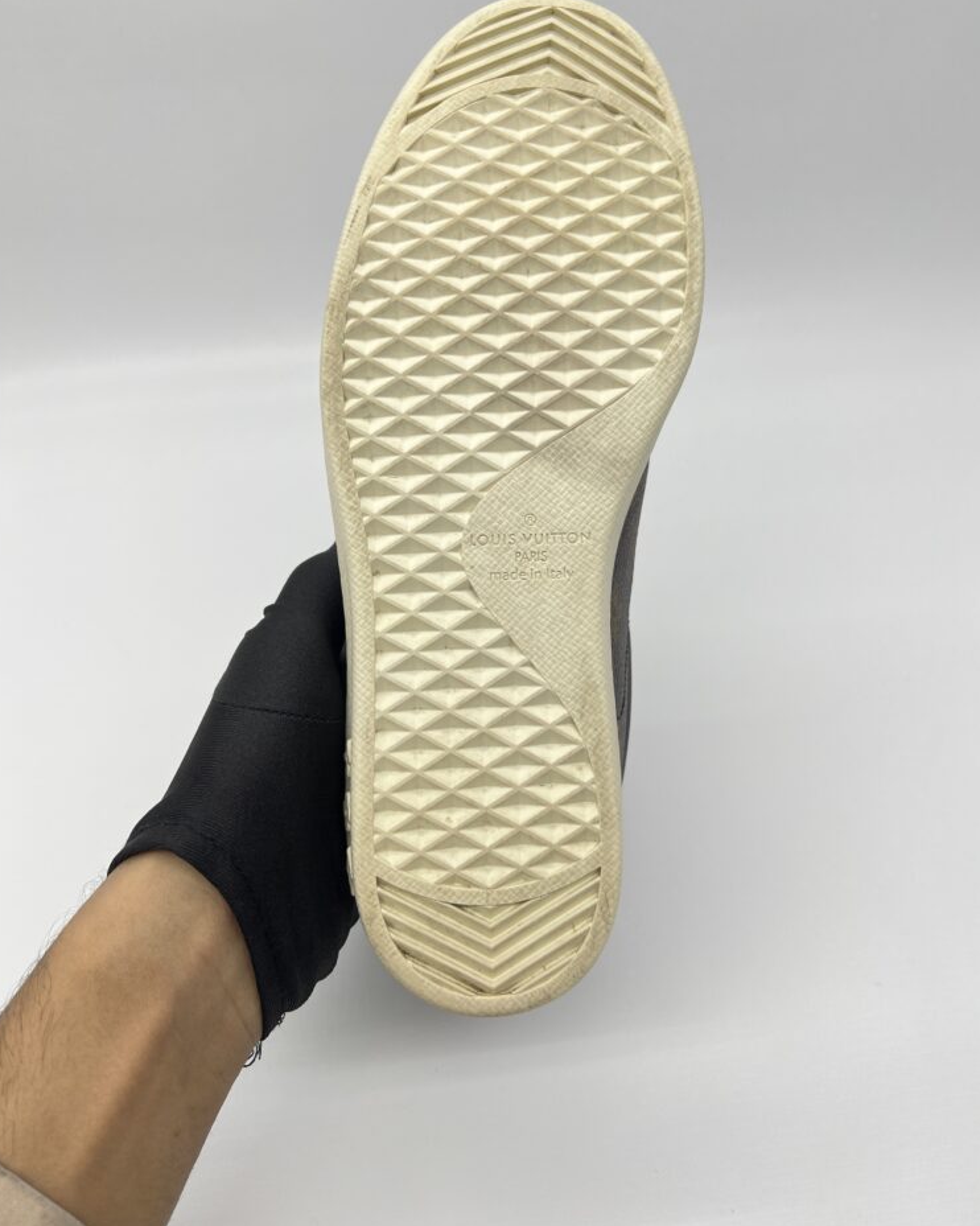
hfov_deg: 51.5
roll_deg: +1.8
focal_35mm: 28
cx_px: 487
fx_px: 1015
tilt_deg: -44.7
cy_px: 555
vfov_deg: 62.1
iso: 40
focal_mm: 5.7
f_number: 1.5
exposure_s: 1/162
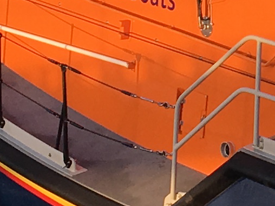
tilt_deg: -7.7
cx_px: 473
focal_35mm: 230
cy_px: -104
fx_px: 1827
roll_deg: -0.9
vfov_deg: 6.4
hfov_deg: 8.3
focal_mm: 4.15
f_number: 2.2
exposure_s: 1/668
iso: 25
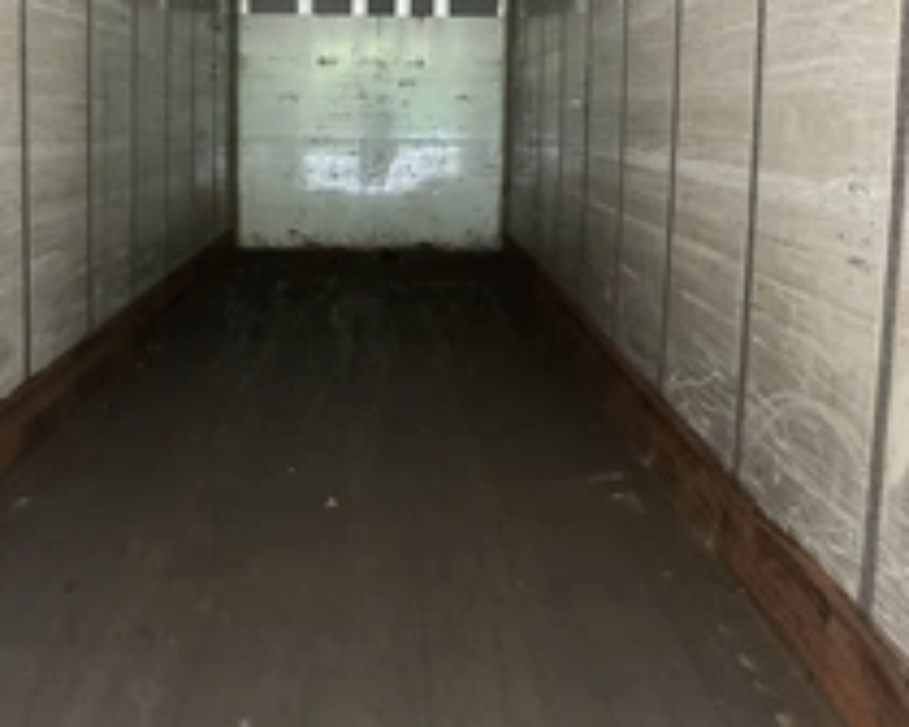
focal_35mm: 54
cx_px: 329
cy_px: 307
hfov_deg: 34.5
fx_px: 1453
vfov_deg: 28.1
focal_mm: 3
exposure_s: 1/60
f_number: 1.8
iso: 200
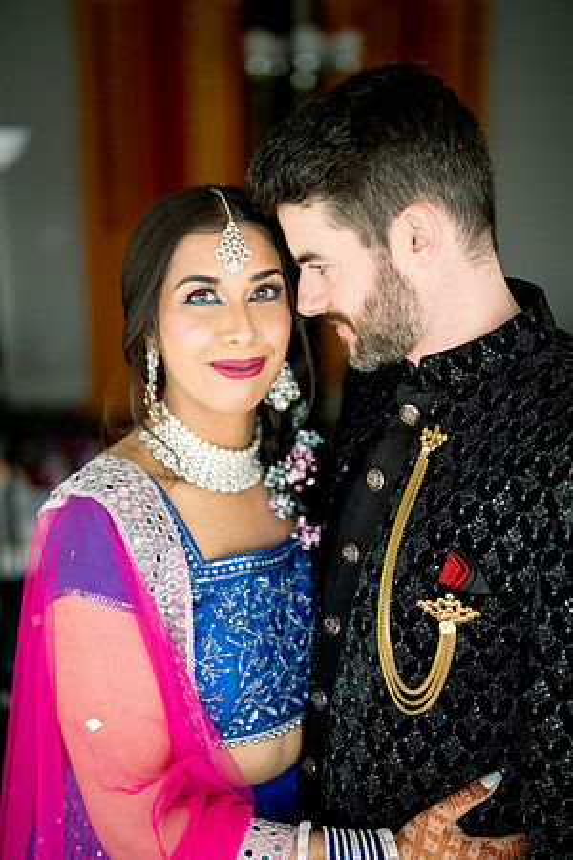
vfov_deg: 39.6
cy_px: 430
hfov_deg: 27.0
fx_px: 1194
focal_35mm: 50
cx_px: 286
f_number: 1.4
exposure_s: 1/320
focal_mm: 50
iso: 320
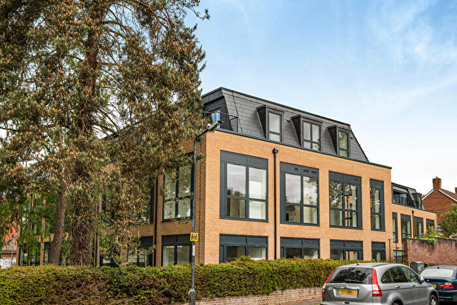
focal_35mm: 36
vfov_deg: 36.9
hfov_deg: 53.1
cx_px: 228
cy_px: 152
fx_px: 457
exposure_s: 1/400
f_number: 8
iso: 400
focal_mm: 24
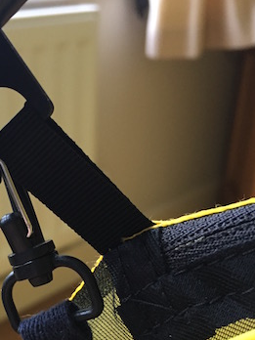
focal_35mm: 50
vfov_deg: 37.2
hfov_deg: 28.8
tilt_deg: -31.0
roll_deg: -0.1
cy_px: 260
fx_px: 491
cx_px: 71
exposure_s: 1/33
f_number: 2.2
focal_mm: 4.15
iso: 250
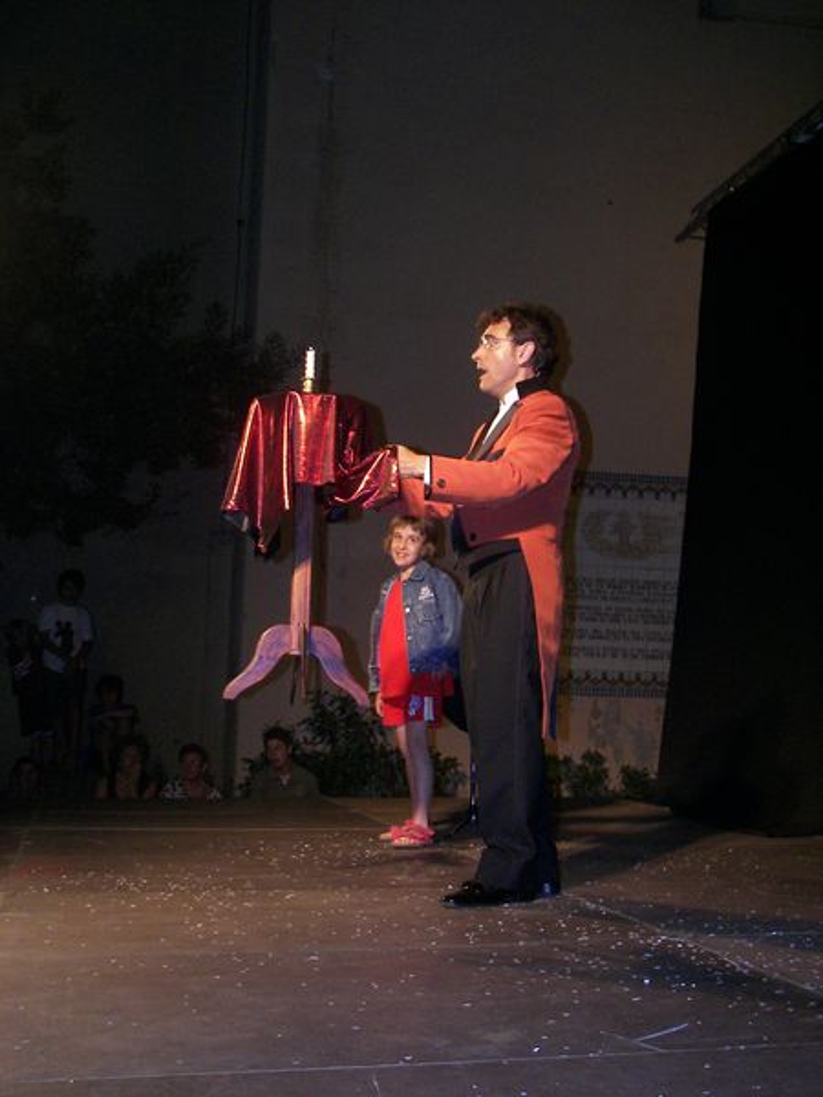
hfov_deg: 30.9
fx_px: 1490
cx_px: 412
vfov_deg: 40.4
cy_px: 548
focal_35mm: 47
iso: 160
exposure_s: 1/30
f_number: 2.8
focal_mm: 7.8
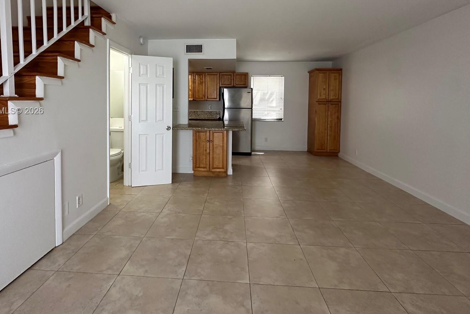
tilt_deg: +1.0
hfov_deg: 89.9
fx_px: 235
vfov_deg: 66.0
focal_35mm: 18
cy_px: 111
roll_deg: +0.6
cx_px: 221
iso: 320
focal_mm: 2.22
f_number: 2.2
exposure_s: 1/120
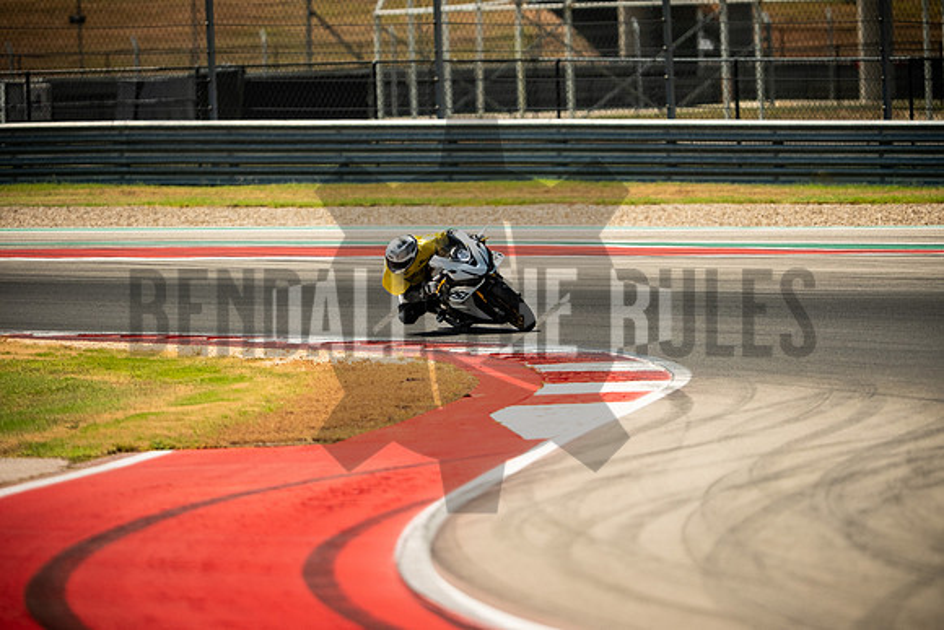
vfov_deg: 3.3
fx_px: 11015
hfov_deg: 4.9
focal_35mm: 420
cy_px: 315
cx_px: 472
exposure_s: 1/2500
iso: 320
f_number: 2.8
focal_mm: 280
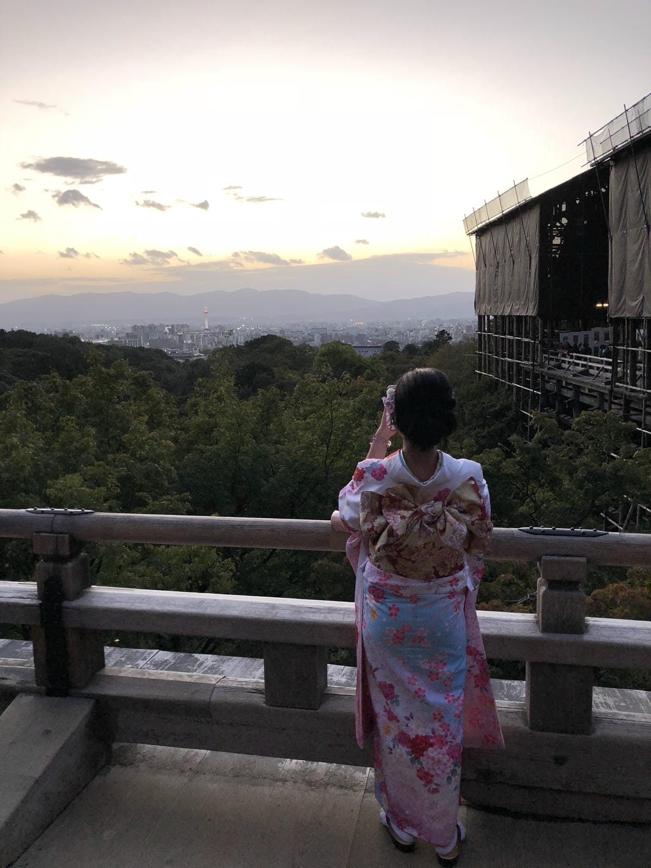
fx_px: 727
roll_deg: +0.9
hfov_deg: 48.2
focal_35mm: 29
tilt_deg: -9.1
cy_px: 434
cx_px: 326
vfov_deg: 61.7
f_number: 1.8
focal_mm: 3.99
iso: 40
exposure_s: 1/24
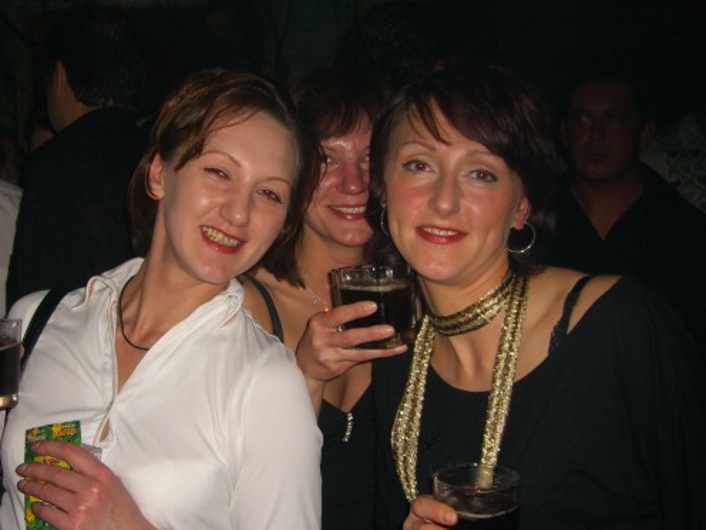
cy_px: 272
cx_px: 300
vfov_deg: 31.5
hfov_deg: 41.1
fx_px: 938
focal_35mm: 46
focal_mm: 7.9
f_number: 2.8
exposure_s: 1/60
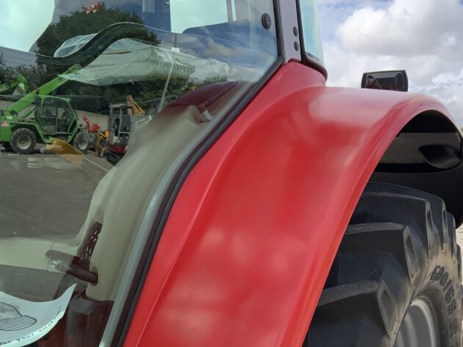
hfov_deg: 40.2
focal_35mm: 47
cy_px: 259
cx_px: 288
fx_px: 629
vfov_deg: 30.4
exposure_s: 1/1221
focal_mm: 3
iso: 16
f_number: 1.8
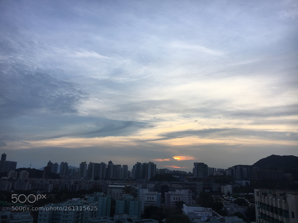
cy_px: 112
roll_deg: -2.5
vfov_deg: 48.2
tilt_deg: +15.4
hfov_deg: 61.7
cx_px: 149
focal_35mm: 29
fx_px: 250
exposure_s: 1/300
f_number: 2.2
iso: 25
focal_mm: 4.15
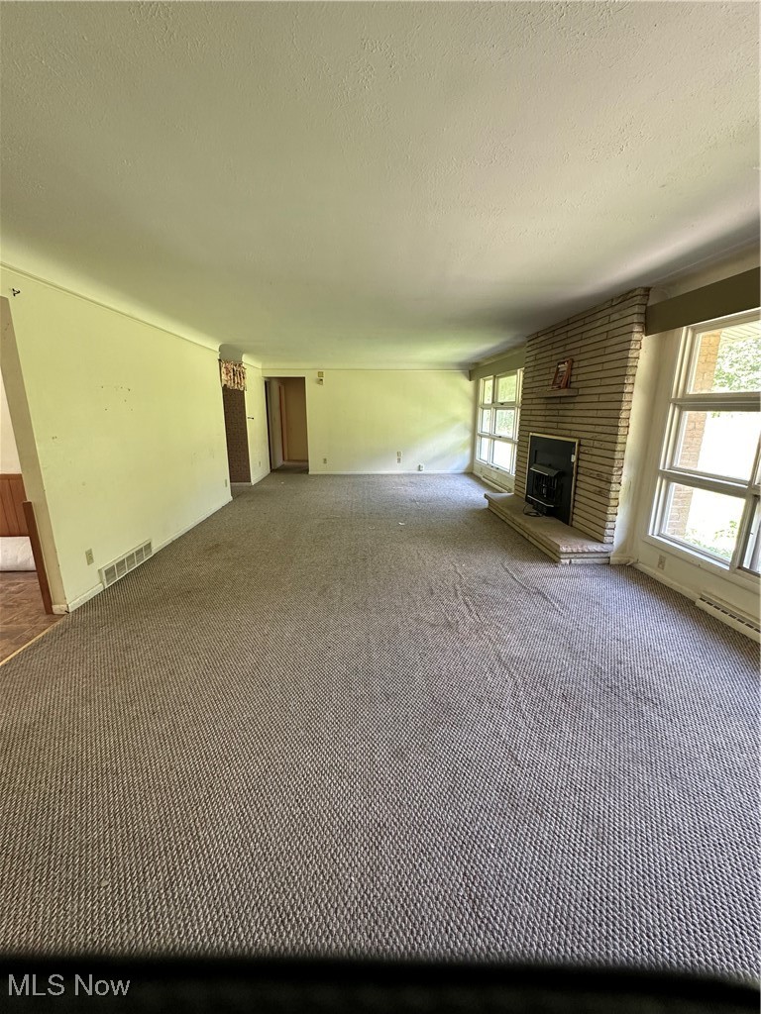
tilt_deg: -13.4
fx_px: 410
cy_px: 507
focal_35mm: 14
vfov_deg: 102.1
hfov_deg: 85.7
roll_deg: -0.2
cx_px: 380
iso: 200
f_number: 2.2
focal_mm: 2.22
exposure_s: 1/99
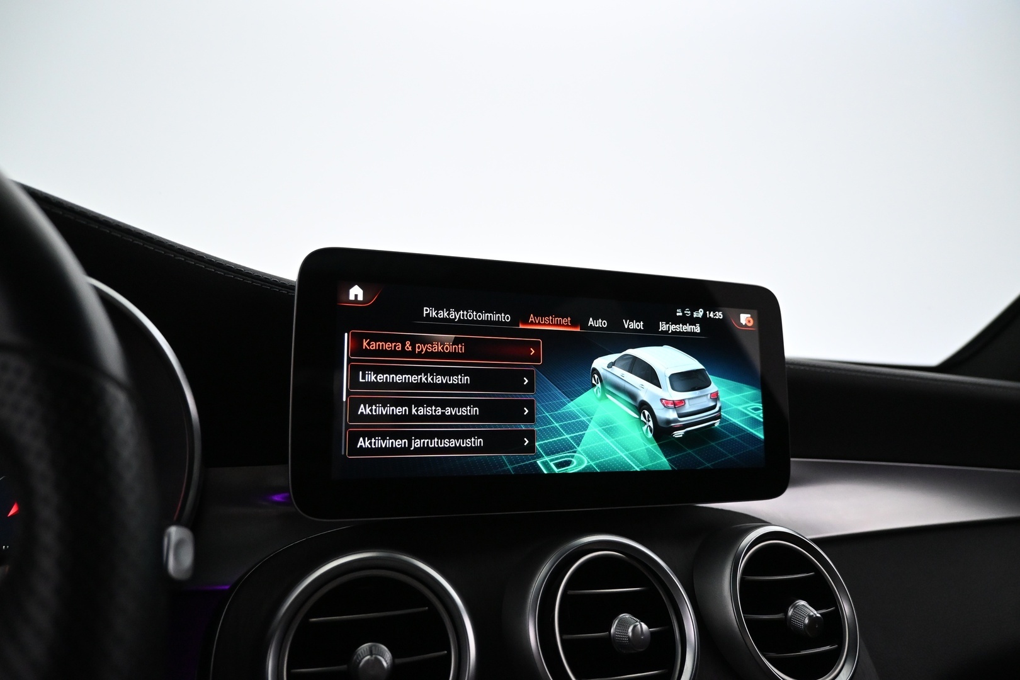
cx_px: 510
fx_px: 680
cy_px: 340
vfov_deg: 53.1
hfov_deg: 73.7
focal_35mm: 24
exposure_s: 1/125
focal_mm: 16
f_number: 3.5
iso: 3200
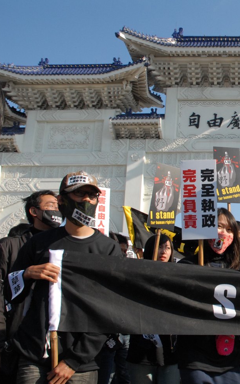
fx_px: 440
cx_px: 281
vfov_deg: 47.2
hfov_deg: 27.3
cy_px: 195
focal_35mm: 42
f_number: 10
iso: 400
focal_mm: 18
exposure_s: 1/350
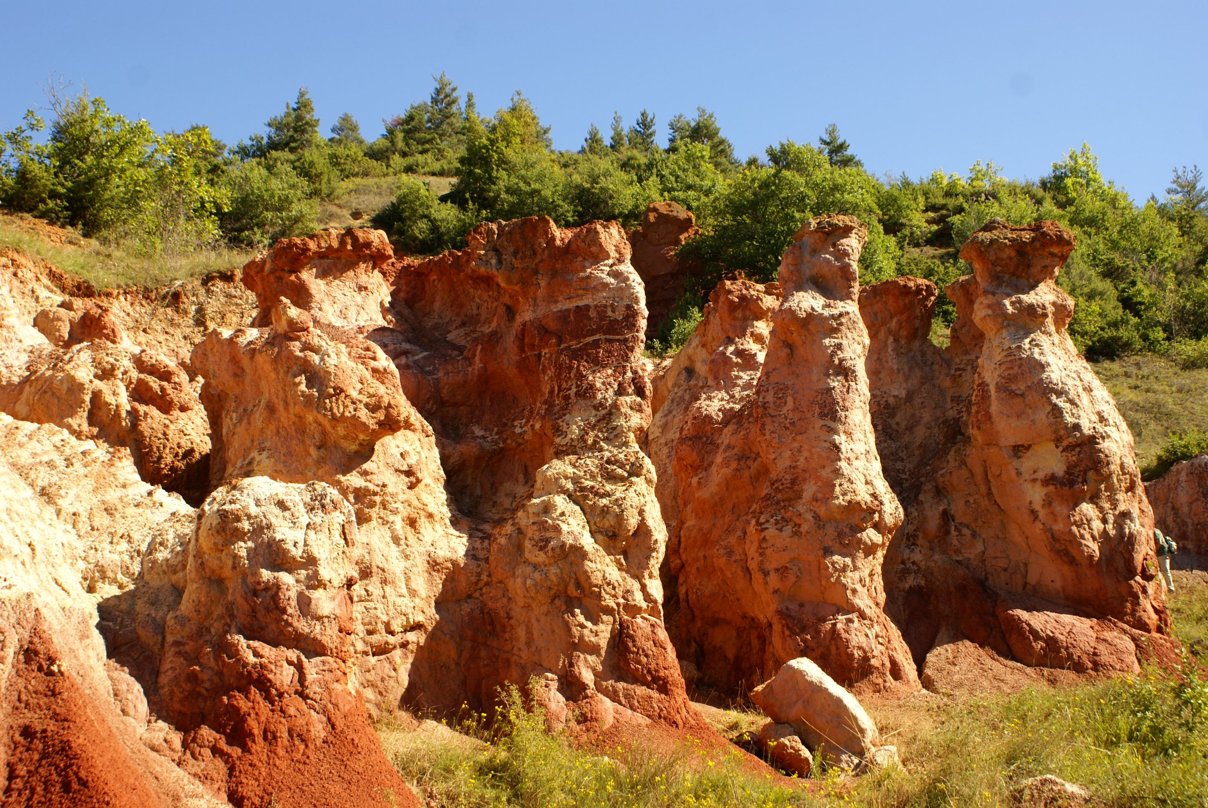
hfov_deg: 43.6
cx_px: 604
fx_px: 1511
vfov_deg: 29.9
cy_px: 404
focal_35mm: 45
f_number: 8
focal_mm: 30
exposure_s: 1/125
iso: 100
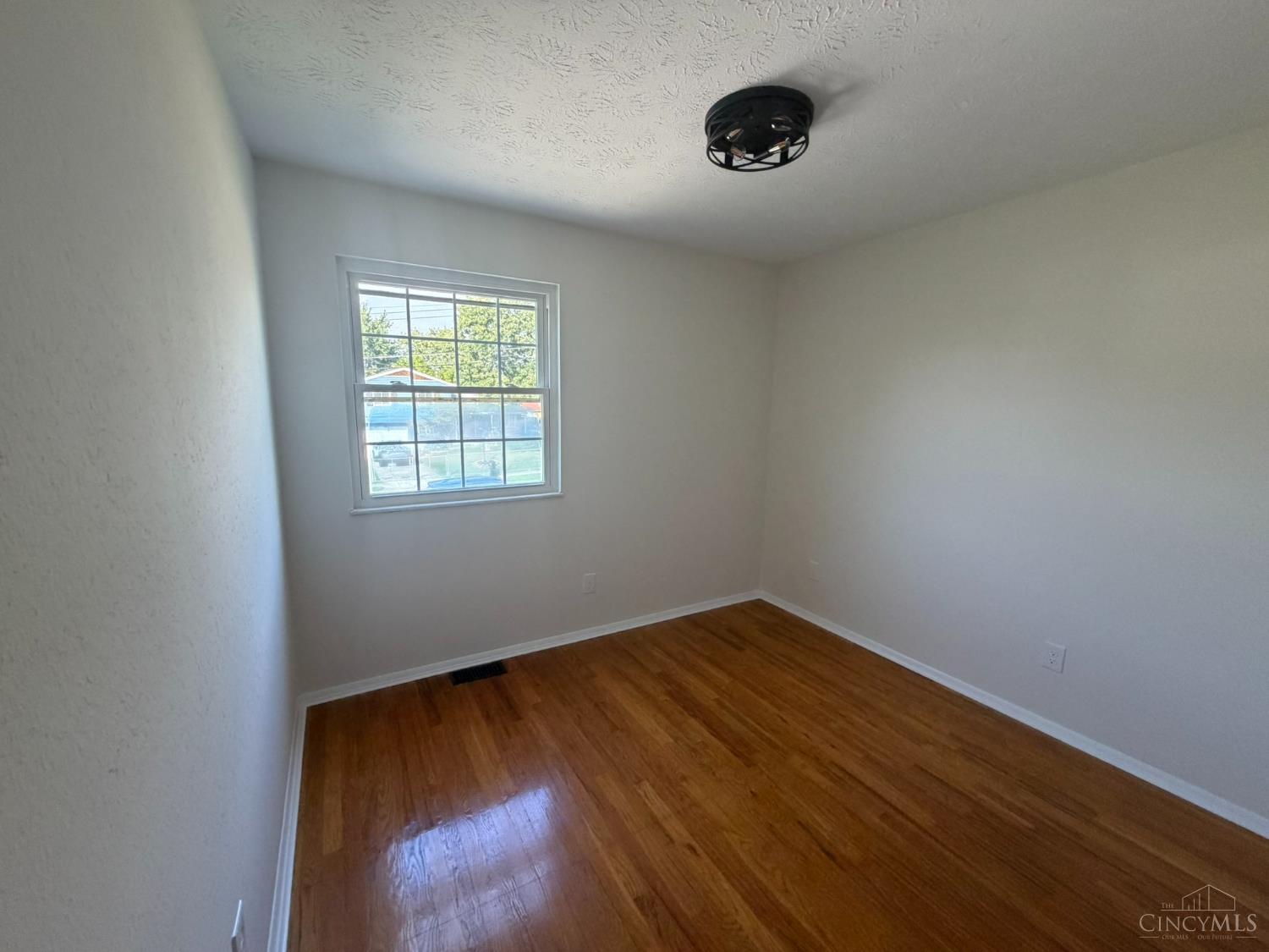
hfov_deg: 102.1
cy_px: 476
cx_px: 634
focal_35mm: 14
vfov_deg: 85.7
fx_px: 513
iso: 320
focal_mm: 2.22
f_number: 2.2
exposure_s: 1/121
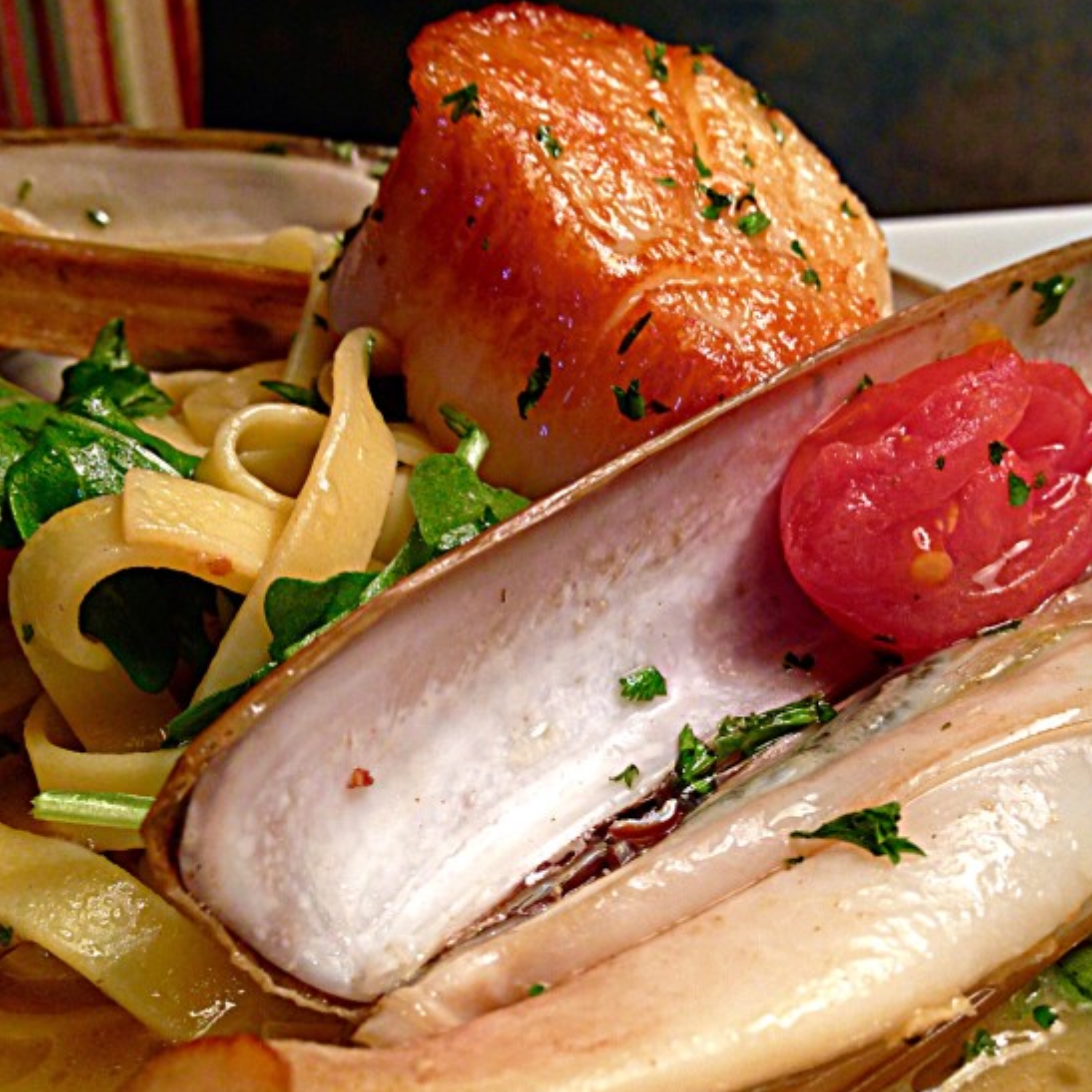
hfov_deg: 41.8
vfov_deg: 41.9
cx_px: 621
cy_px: 555
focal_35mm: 40
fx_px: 1428
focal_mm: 4.12
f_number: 2.4
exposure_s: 1/20
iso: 64
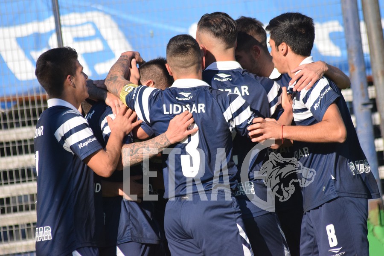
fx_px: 3840
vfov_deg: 3.8
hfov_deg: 5.7
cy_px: 128
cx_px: 192
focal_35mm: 360
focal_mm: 240
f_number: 6.3
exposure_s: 1/4000
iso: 1250
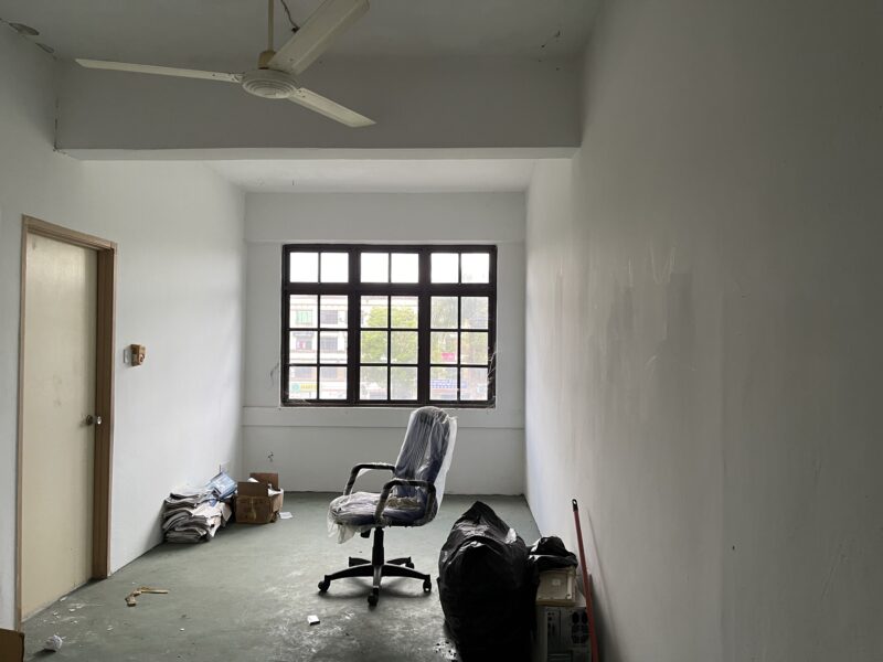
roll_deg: -0.6
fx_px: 638
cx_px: 442
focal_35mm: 25
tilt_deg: +0.4
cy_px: 331
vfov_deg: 54.9
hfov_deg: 69.4
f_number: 1.6
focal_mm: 5.1
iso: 125
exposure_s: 1/85
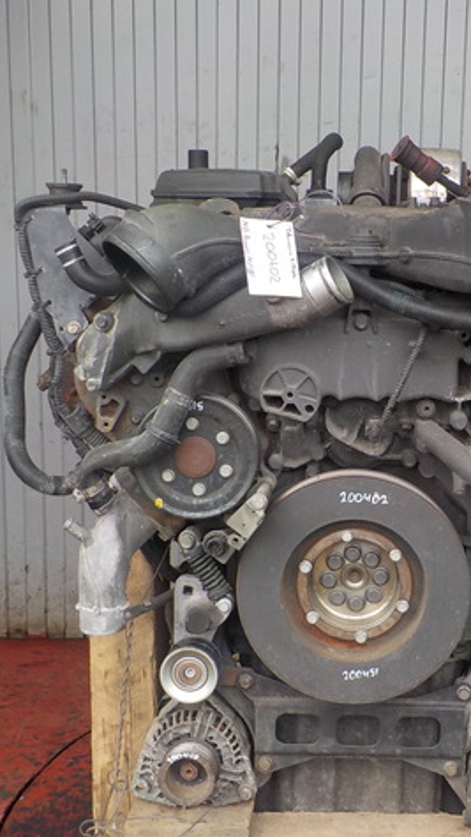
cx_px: 378
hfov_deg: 26.6
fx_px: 977
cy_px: 419
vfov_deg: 46.4
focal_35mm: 44
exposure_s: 1/100
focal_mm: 4.1
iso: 125
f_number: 3.3
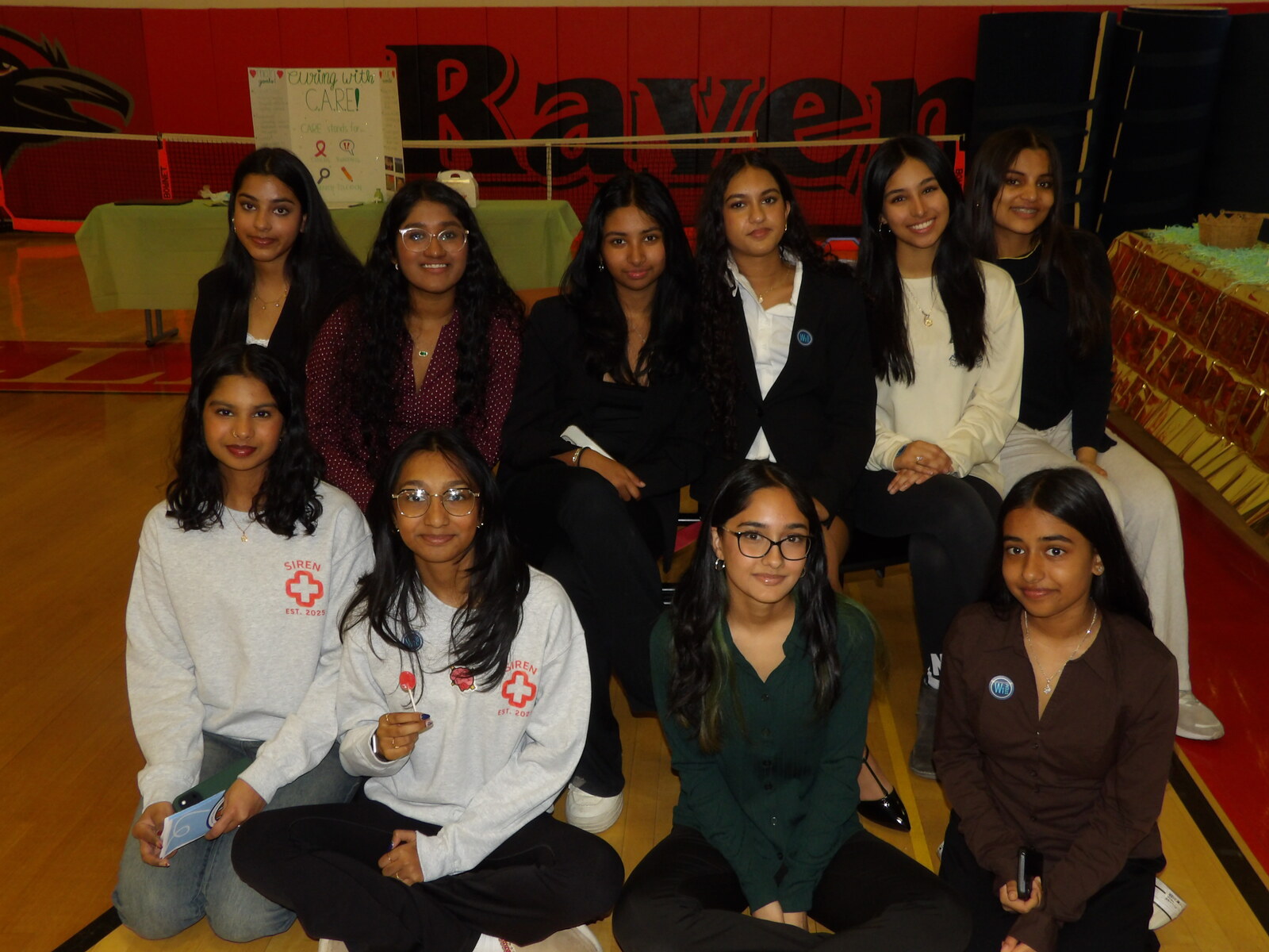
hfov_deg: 55.4
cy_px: 476
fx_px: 1210
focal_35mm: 33
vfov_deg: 42.9
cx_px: 634
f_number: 3.6
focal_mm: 5.9
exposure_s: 1/33
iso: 200
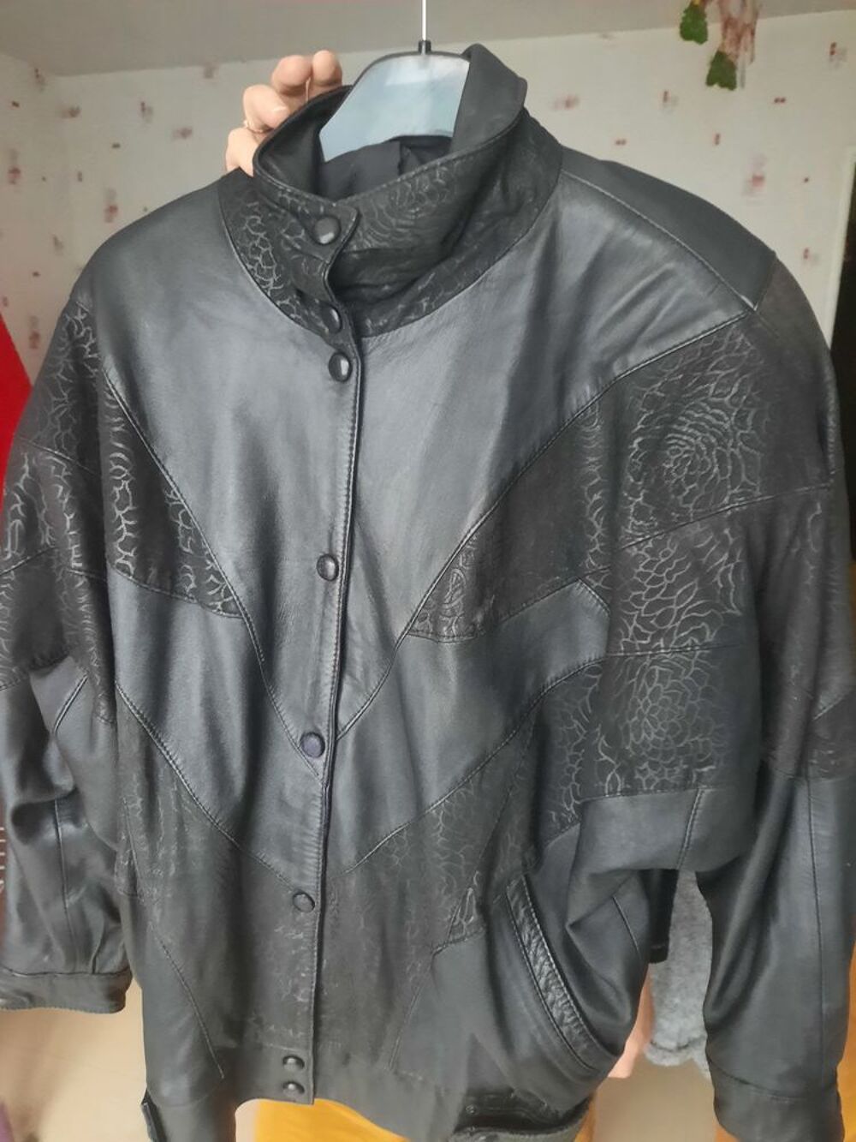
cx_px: 428
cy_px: 571
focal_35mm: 25
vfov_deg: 69.4
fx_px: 824
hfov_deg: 54.9
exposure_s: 1/17
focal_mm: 4.6
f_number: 2
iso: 1250
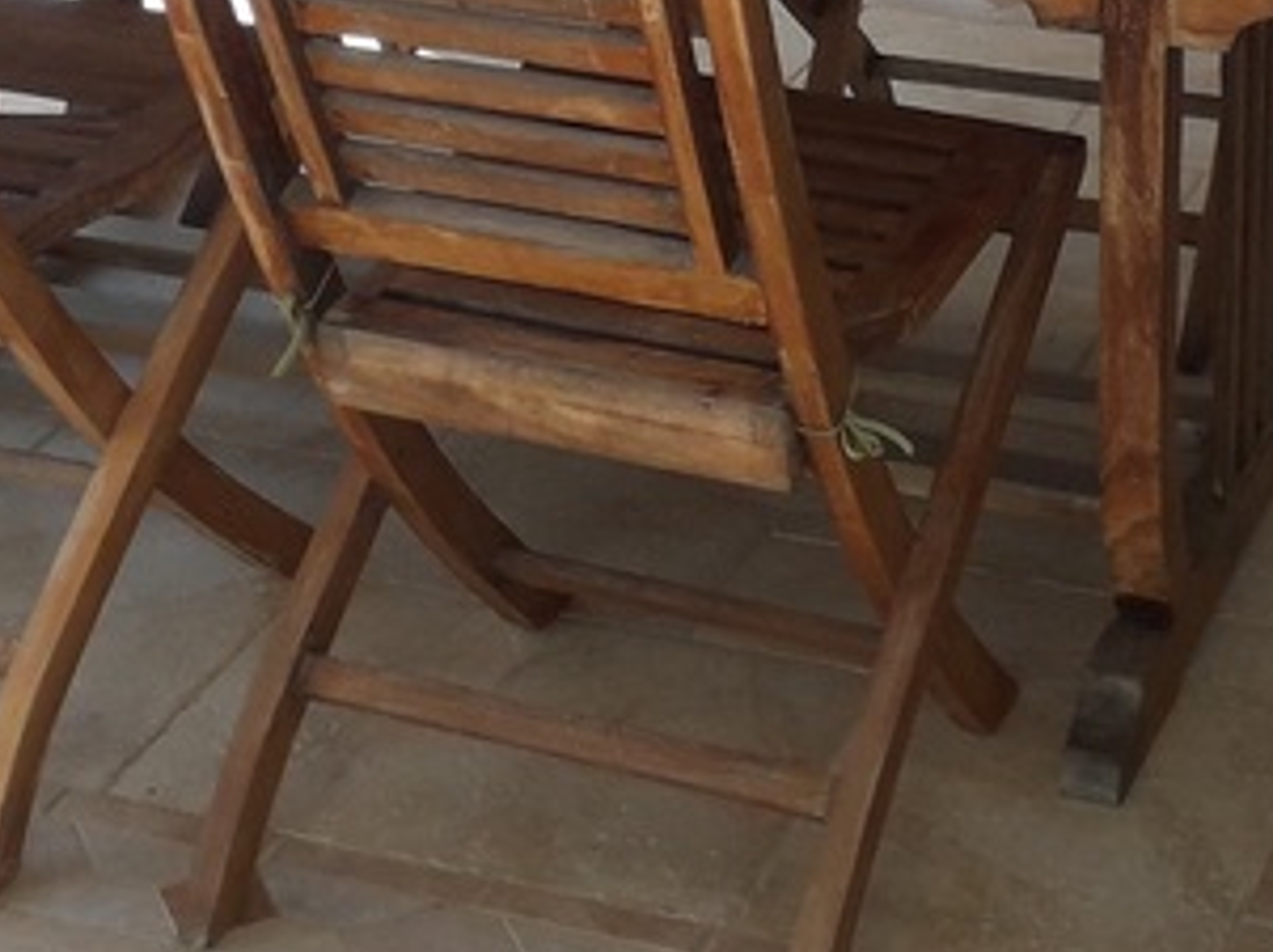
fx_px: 3379
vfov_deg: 15.4
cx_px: 897
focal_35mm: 92
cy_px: -233
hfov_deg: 21.2
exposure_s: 1/436
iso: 40
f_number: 1.9
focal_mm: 3.6
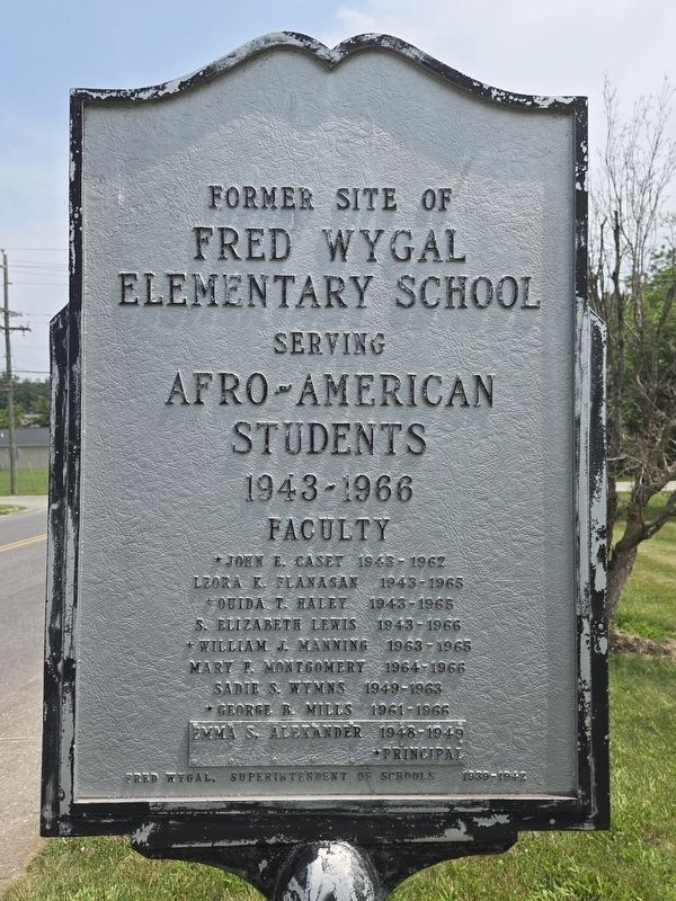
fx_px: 599
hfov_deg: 58.9
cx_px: 338
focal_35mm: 23
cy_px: 450
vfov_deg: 73.9
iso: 25
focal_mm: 5.4
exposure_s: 1/2000
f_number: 1.8
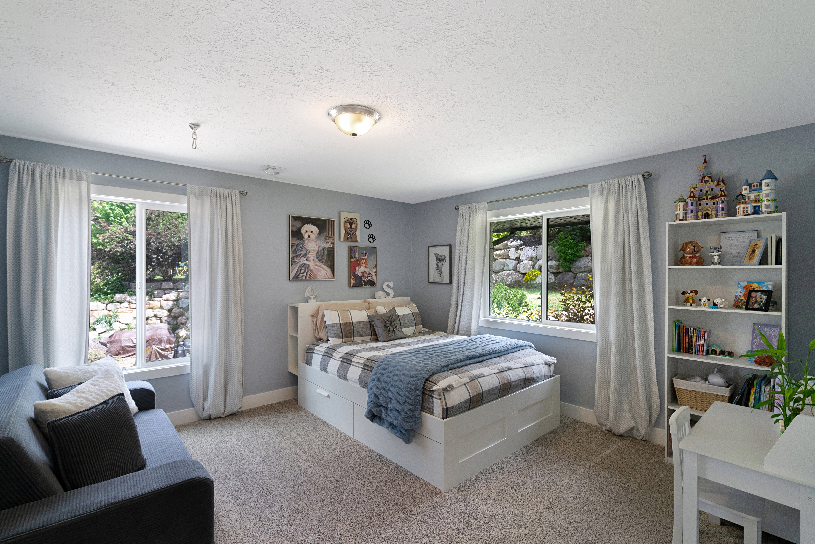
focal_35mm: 16
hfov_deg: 96.7
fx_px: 362
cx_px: 408
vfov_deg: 73.8
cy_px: 272
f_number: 9
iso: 800
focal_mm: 16
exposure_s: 1/10
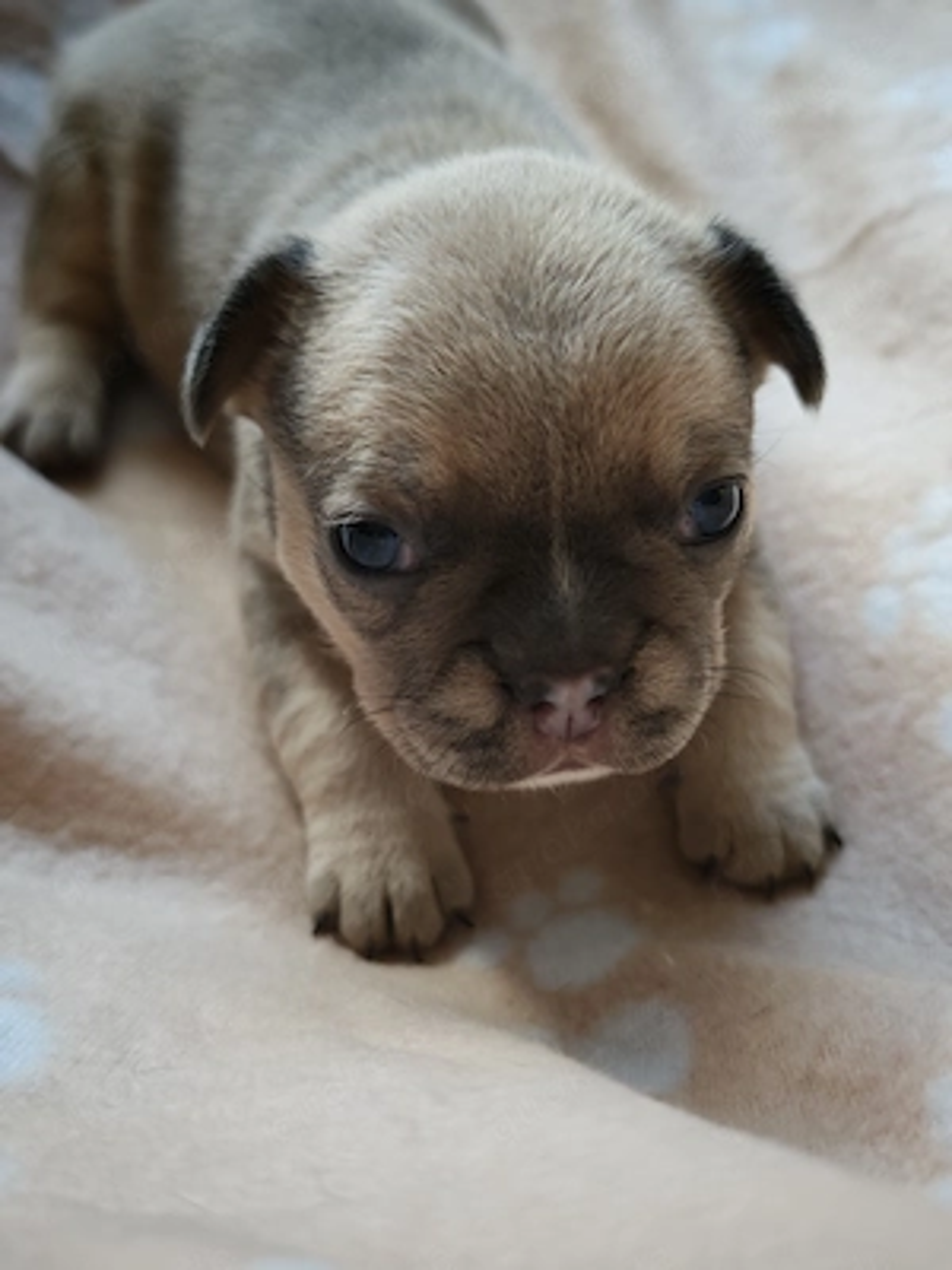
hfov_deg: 40.7
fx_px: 1283
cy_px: 635
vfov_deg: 52.6
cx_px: 476
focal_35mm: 35
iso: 160
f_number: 1.67
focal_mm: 8.71
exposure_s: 1/263
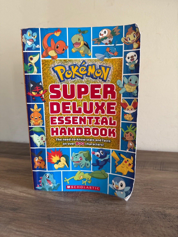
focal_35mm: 24
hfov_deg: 56.8
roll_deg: +0.4
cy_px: 118
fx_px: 165
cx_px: 89
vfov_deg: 71.6
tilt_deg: -11.5
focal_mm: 6.76
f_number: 1.78
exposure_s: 1/60
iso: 250
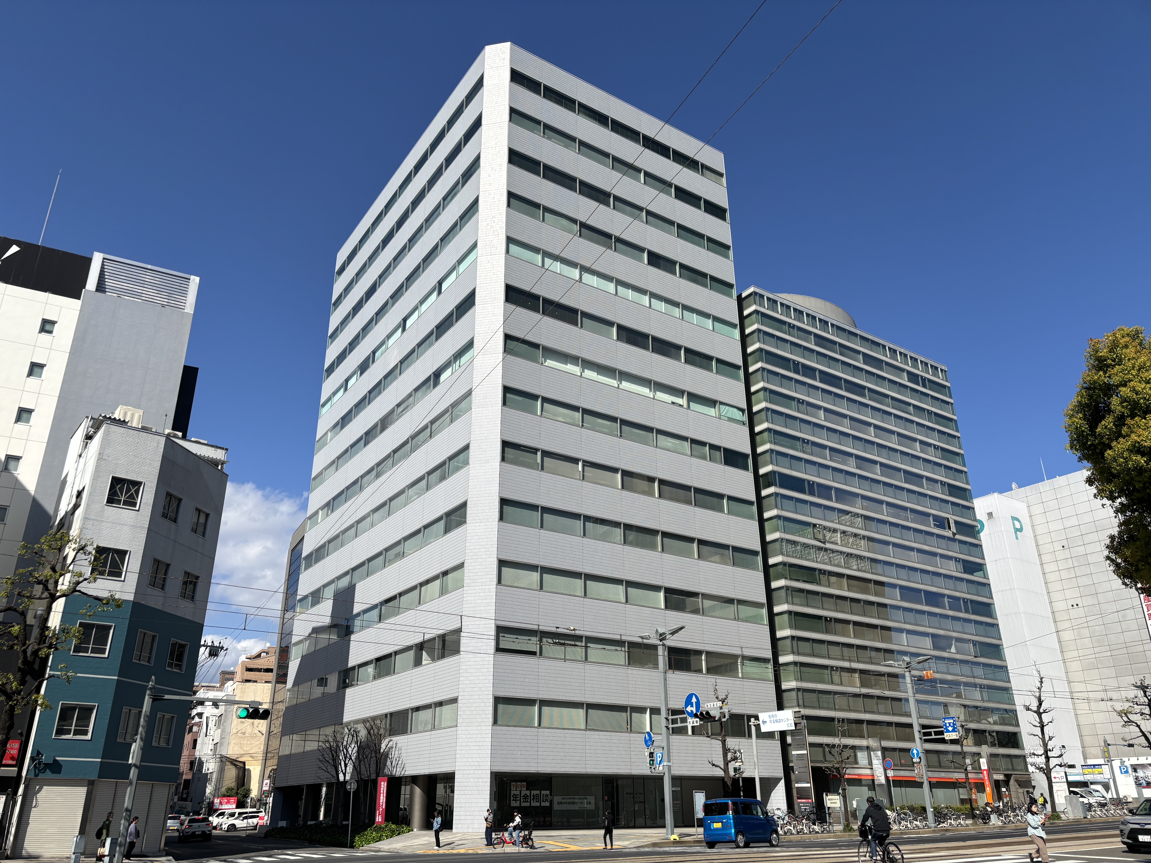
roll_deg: +0.1
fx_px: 865
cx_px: 576
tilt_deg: +22.8
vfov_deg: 53.1
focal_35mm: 26
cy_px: 432
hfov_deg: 67.3
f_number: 1.6
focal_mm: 5.96
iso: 50
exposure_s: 1/4854
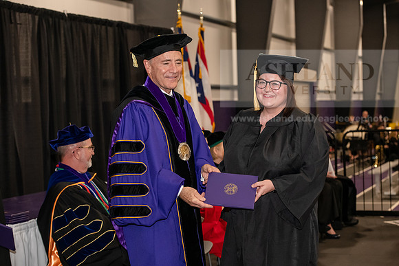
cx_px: 200
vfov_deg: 19.5
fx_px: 776
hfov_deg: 28.8
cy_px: 133
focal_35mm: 70
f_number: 5
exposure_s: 1/200
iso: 2500
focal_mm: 70
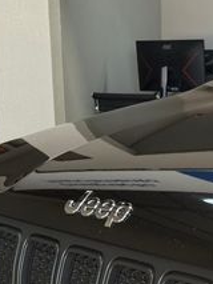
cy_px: 229
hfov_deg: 13.9
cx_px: 148
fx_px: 869
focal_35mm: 106
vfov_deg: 18.4
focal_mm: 6.76
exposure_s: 1/120
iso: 200
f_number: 1.78
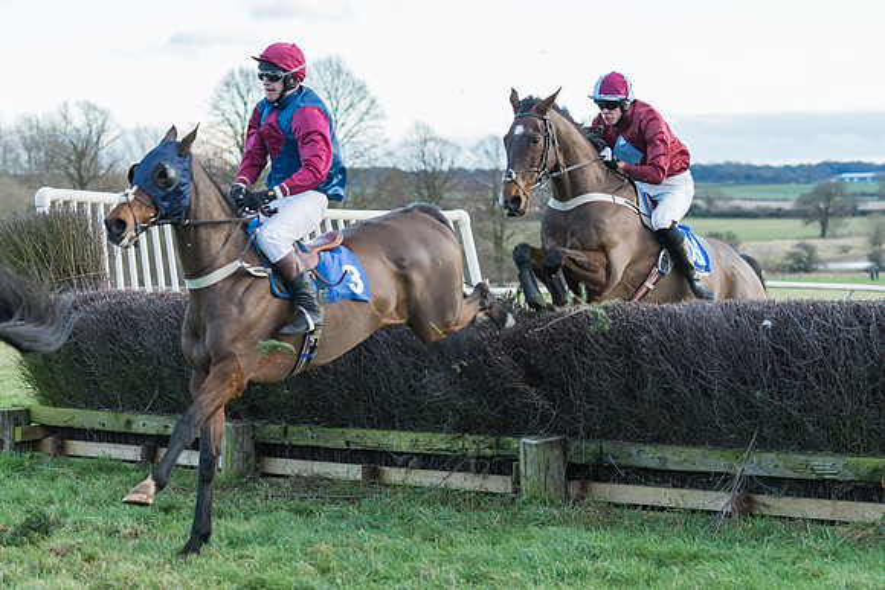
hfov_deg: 21.7
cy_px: 353
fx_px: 2305
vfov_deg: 14.6
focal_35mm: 94
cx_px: 320
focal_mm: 70
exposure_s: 1/1000
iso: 800
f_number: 2.8
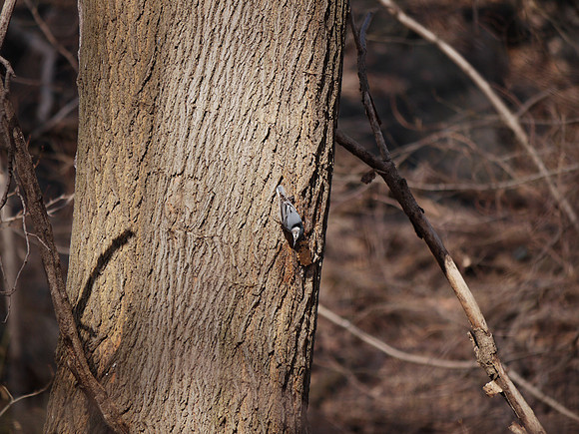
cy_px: 217
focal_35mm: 600
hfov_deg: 3.3
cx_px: 290
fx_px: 10036
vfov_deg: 2.5
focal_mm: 300
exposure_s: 1/400
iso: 160
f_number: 5.6
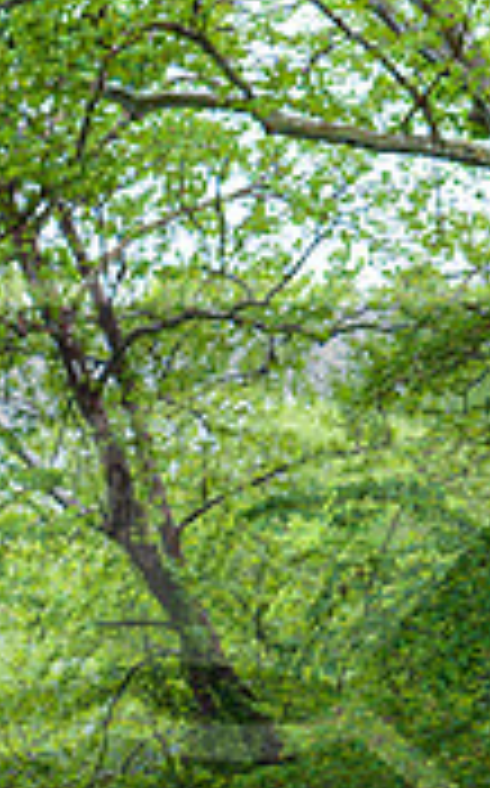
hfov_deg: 6.0
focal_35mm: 216
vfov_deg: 9.6
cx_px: -61
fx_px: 4627
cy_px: 950
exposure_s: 1/160
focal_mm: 55
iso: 200
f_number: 4.5
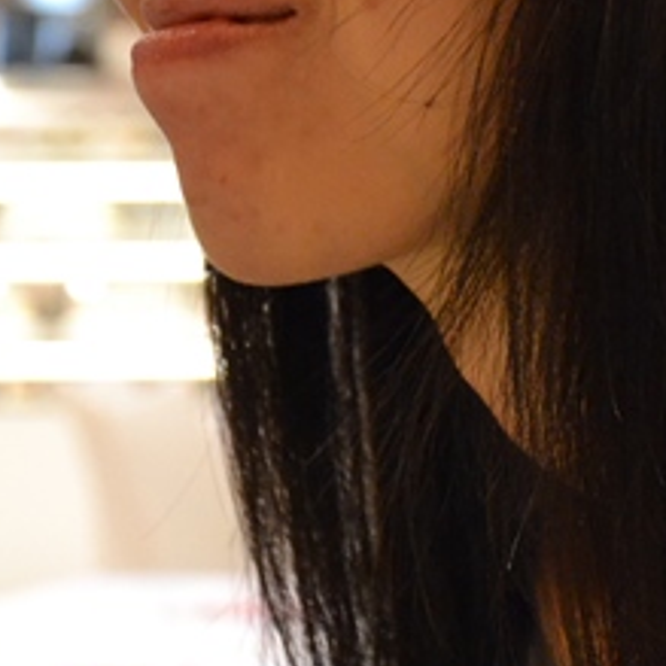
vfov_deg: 10.2
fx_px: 3706
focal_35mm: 170
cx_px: 561
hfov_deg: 10.2
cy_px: -3
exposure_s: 1/125
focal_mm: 45
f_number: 4.8
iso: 3200
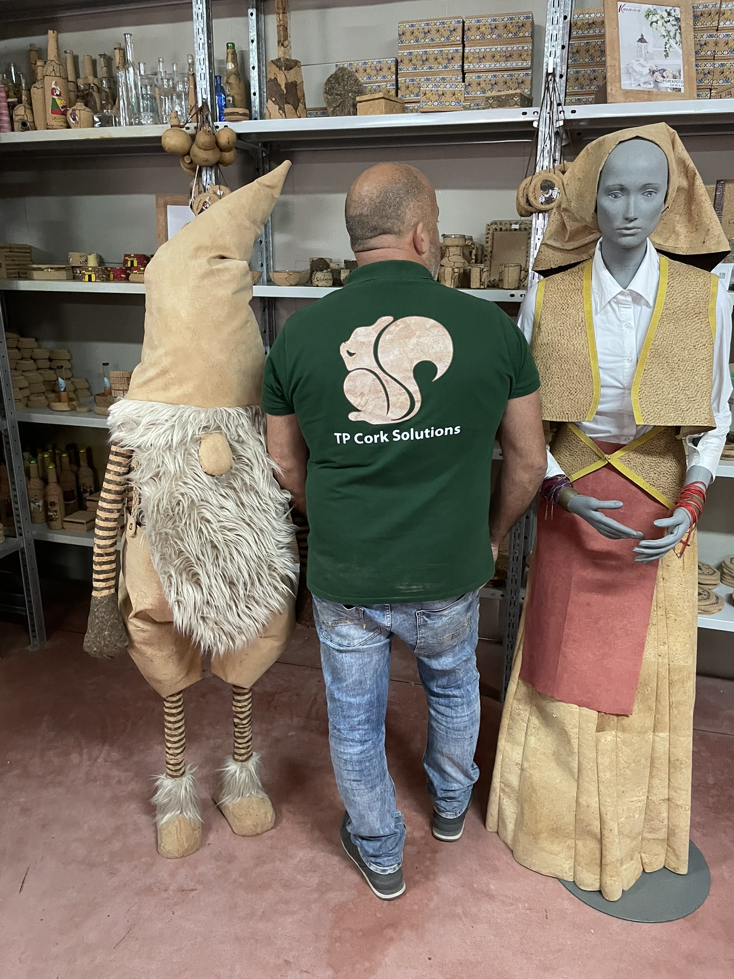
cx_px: 367
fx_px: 735
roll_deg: +1.2
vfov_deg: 67.3
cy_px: 490
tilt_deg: -15.1
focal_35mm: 26
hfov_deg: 53.1
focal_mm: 4.2
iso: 500
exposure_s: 1/50
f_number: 1.6
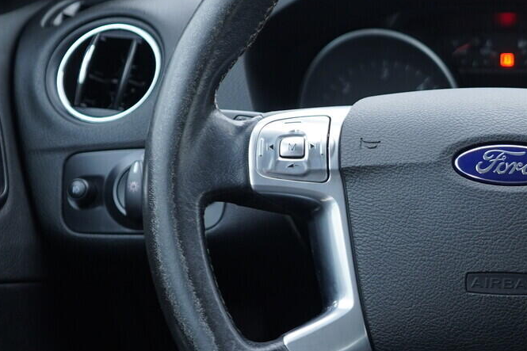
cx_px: 510
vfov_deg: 17.5
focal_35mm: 78
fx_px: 1141
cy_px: 185
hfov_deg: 24.9
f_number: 2.8
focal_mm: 24
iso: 250
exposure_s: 1/40
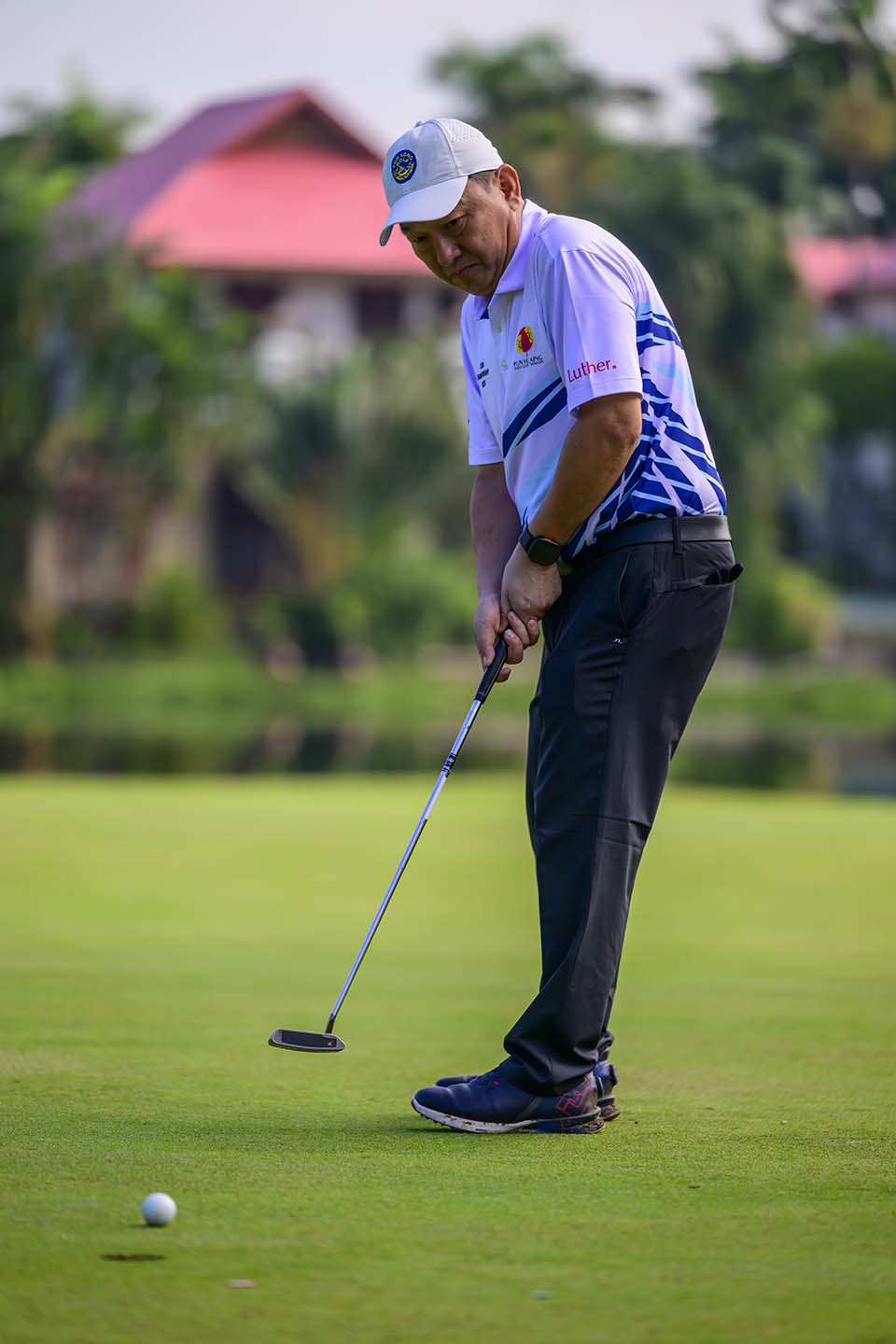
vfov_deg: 10.3
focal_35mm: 200
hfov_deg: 6.9
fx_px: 7466
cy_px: 672
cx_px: 448
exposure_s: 1/3200
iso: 360
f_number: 2.8
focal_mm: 200
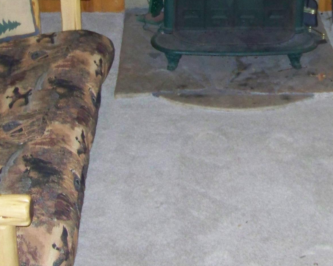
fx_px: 887
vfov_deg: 16.8
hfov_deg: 21.2
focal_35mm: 90
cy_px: 6
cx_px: 215
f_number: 2.8
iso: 200
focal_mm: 5.85
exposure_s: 1/30
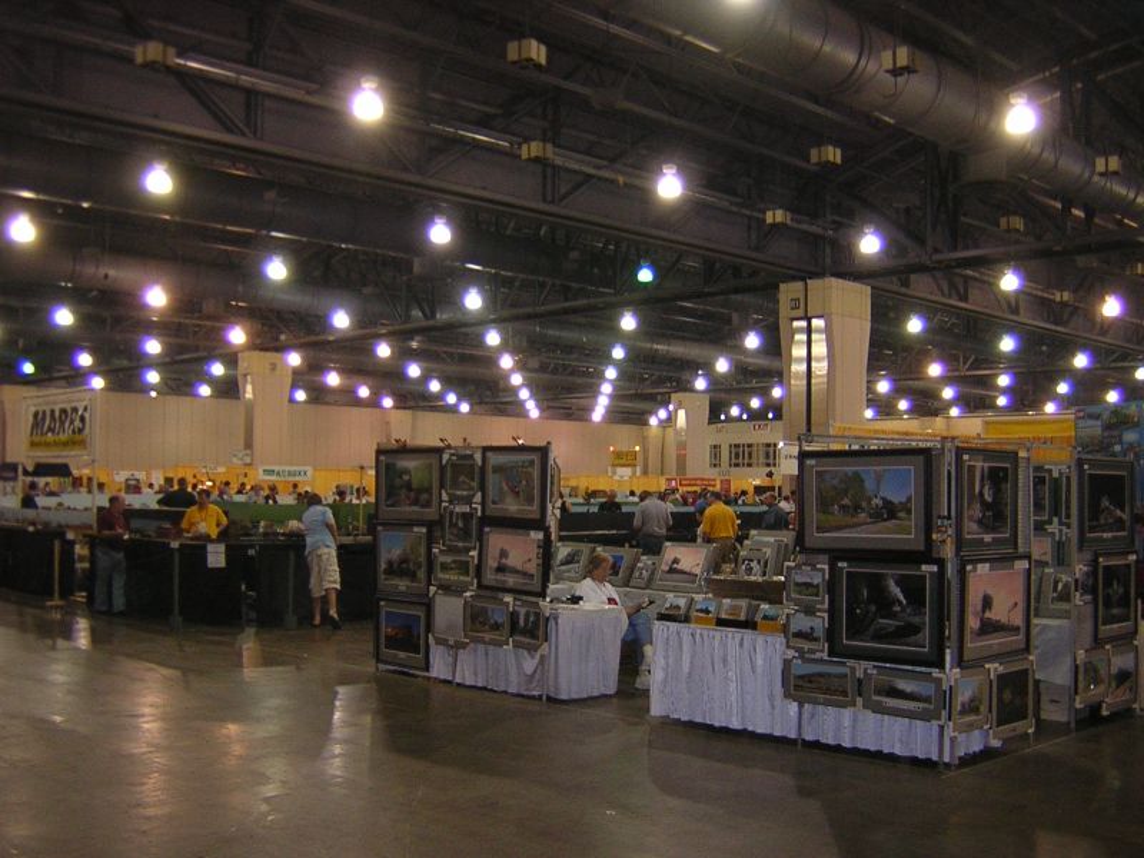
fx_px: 1190
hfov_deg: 51.4
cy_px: 429
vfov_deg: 39.7
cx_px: 572
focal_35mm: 36
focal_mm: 4.7
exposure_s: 1/60.1
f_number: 2.6
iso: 305
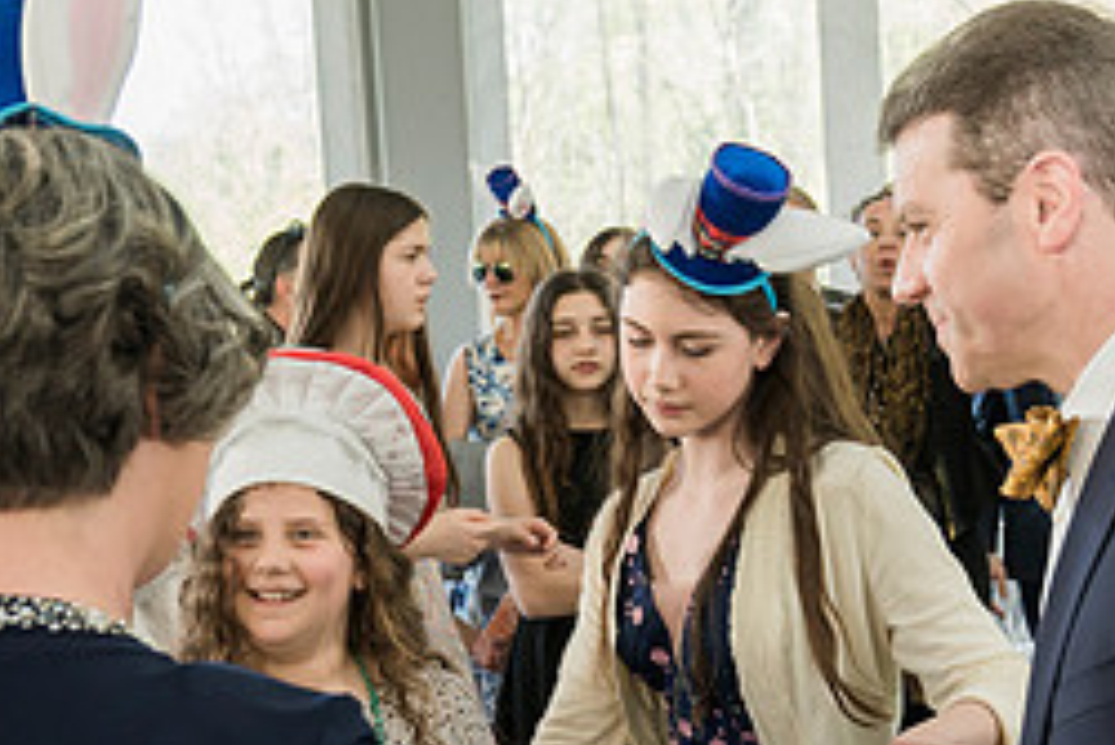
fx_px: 2231
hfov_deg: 28.0
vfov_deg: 18.7
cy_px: 636
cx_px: 607
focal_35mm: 72
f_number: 5
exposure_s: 1/200
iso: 1250
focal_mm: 31
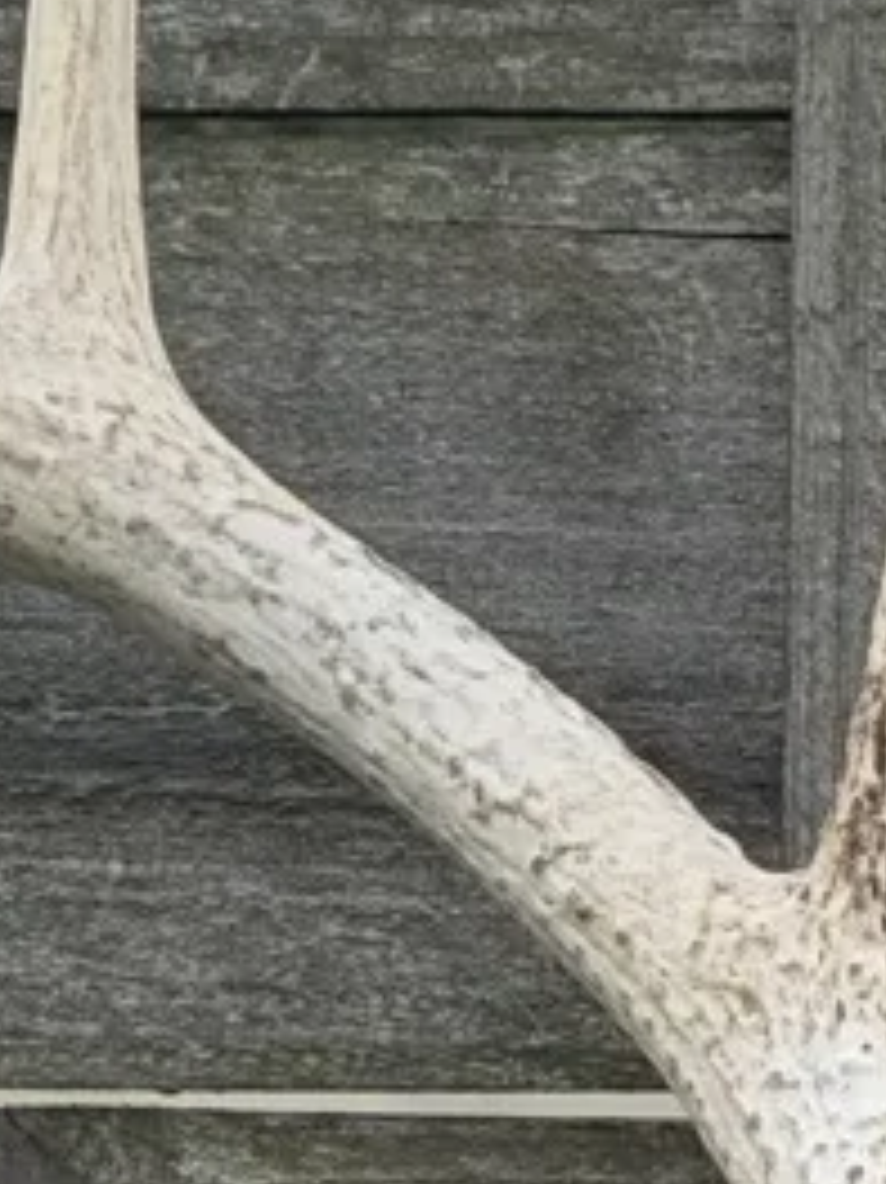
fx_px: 10041
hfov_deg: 5.0
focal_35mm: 294
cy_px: 738
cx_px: 1259
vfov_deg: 6.7
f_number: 1.78
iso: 64
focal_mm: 6.76
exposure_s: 1/2088
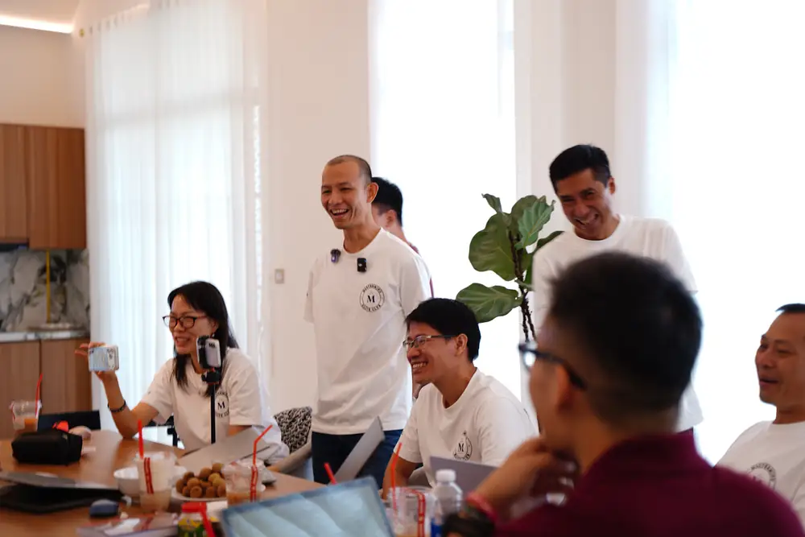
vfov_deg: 25.1
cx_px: 402
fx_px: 1208
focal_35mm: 54
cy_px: 268
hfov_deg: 36.9
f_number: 3.2
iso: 50
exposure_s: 1/15
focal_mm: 54
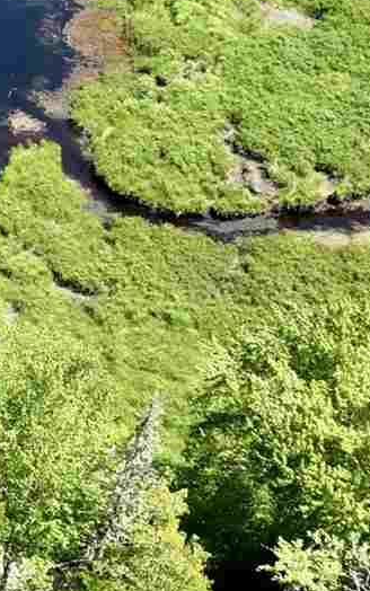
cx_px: -840
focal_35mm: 149
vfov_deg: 14.0
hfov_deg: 7.5
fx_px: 2401
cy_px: 360
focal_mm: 12.29
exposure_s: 1/1000
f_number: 2.8
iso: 100
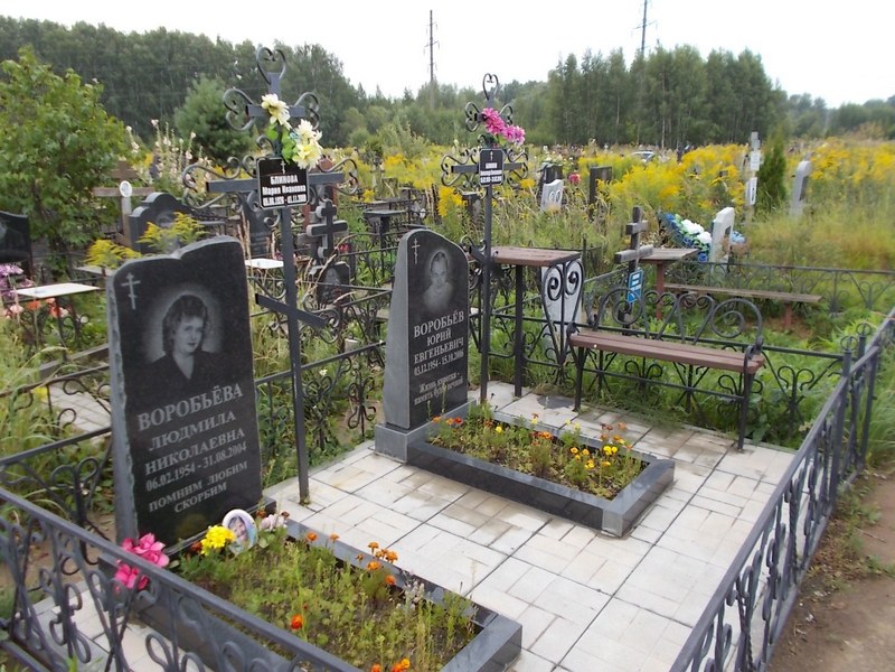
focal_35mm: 26
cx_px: 448
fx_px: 672
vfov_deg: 53.1
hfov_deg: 67.3
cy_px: 336
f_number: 3.2
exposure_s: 1/200
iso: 80
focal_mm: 4.6
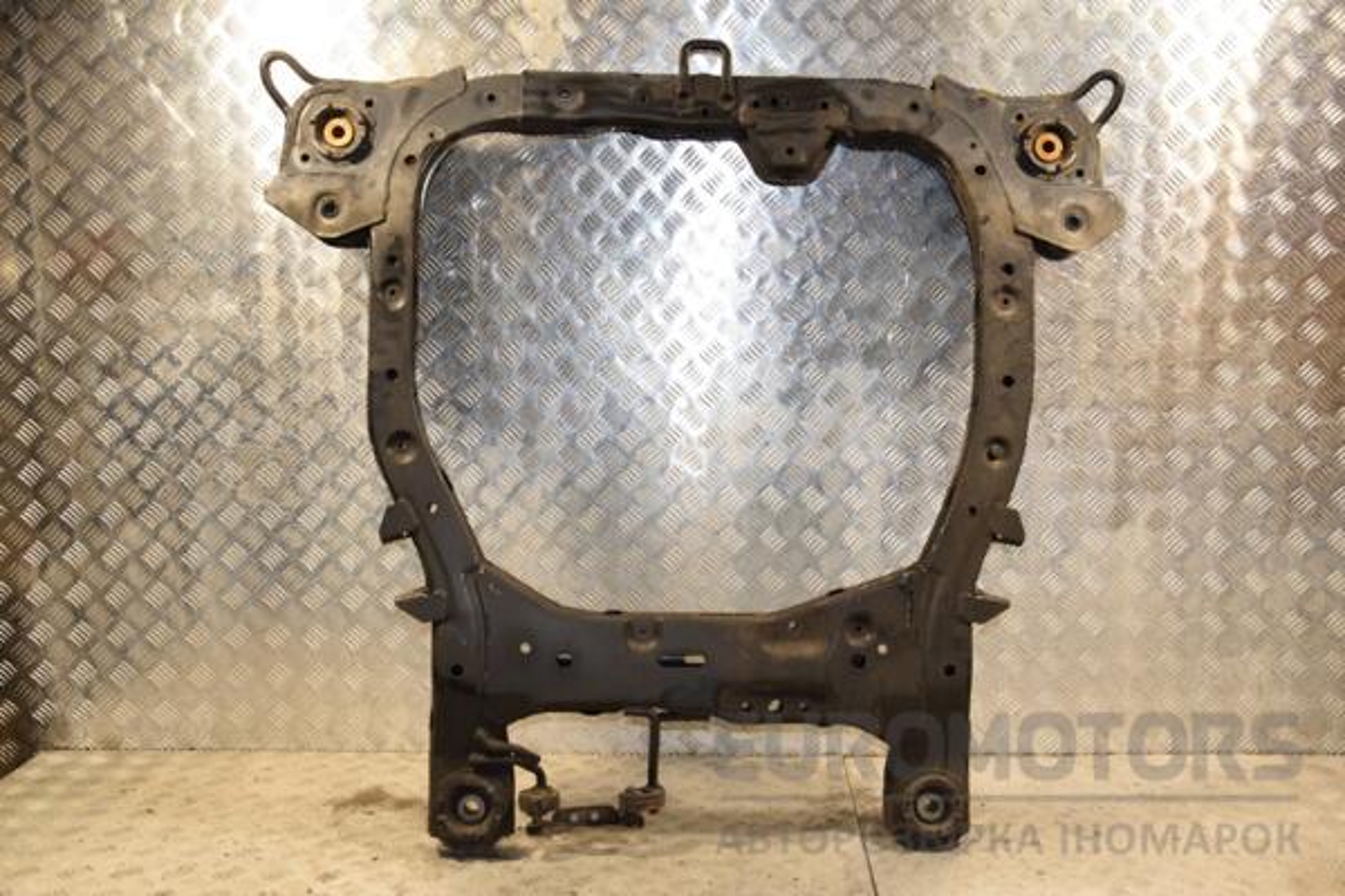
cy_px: 448
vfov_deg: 35.5
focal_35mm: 38
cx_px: 672
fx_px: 1401
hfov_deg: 51.3
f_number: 7.1
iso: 800
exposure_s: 1/200
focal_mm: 25
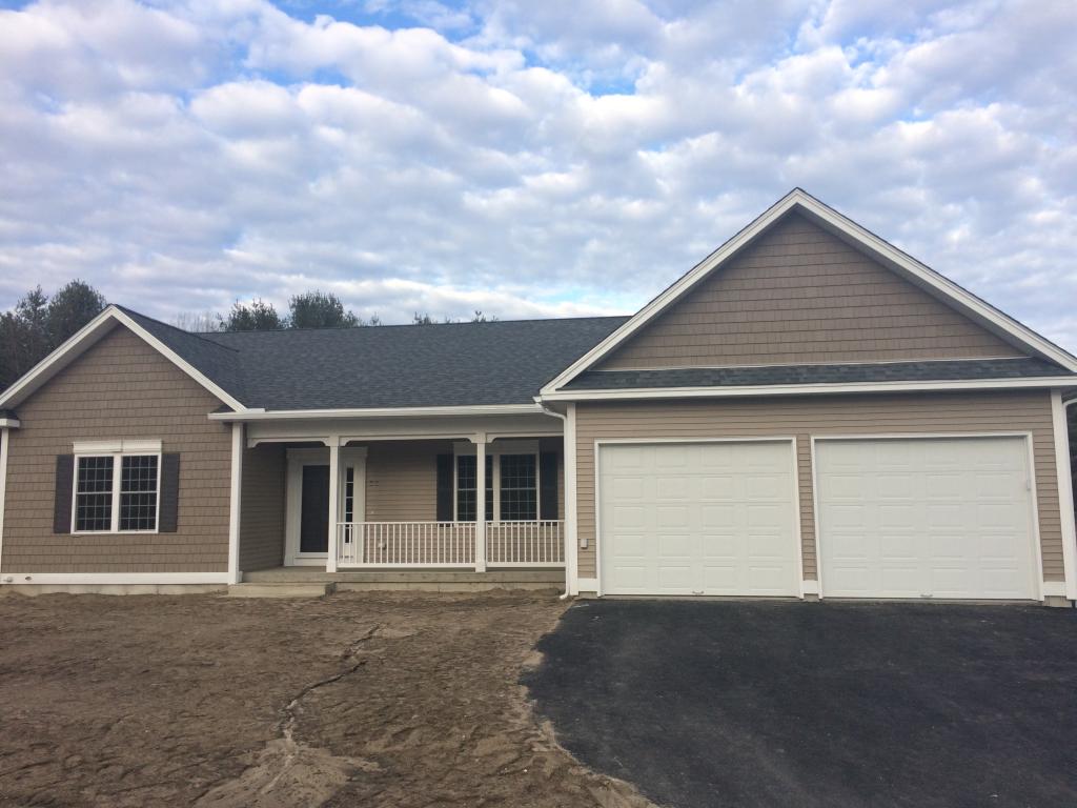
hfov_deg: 61.7
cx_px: 538
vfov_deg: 48.2
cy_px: 404
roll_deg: +0.0
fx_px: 902
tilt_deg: +6.3
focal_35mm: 29
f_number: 2.2
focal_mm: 4.15
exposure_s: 1/684
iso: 32
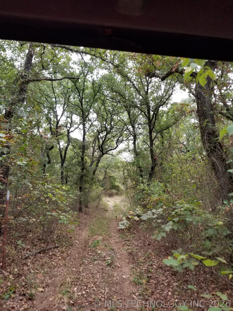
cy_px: 156
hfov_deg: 53.1
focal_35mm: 26
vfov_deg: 67.3
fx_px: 233
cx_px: 116
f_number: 1.7
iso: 100
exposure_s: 1/100
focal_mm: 4.3
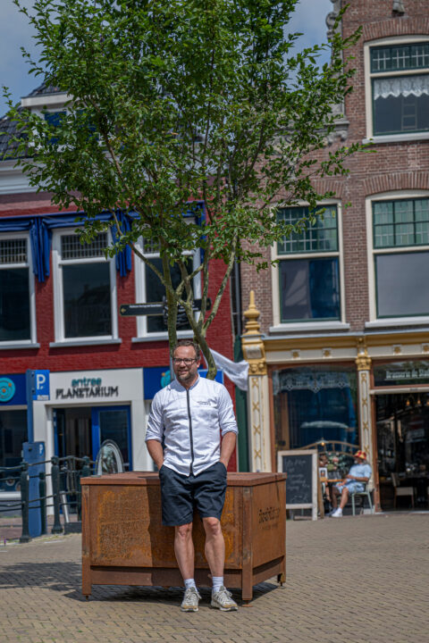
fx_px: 1251
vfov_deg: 28.8
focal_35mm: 70
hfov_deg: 19.5
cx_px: 214
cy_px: 322
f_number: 2.8
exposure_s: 1/3200
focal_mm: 70
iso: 100
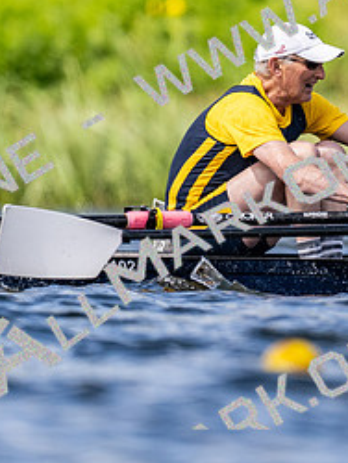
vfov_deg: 1.0
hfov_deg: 0.7
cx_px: 363
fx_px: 26843
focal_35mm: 2006
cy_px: 112
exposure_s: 1/2500
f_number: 4
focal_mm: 600
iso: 400
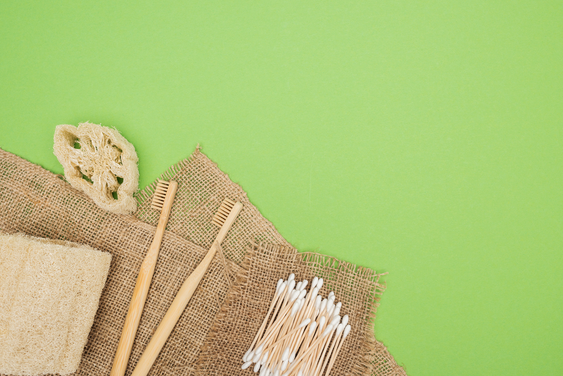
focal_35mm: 35
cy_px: 188
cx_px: 282
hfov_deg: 54.4
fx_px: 548
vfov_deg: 37.9
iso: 80
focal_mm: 35
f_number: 9
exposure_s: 1/160
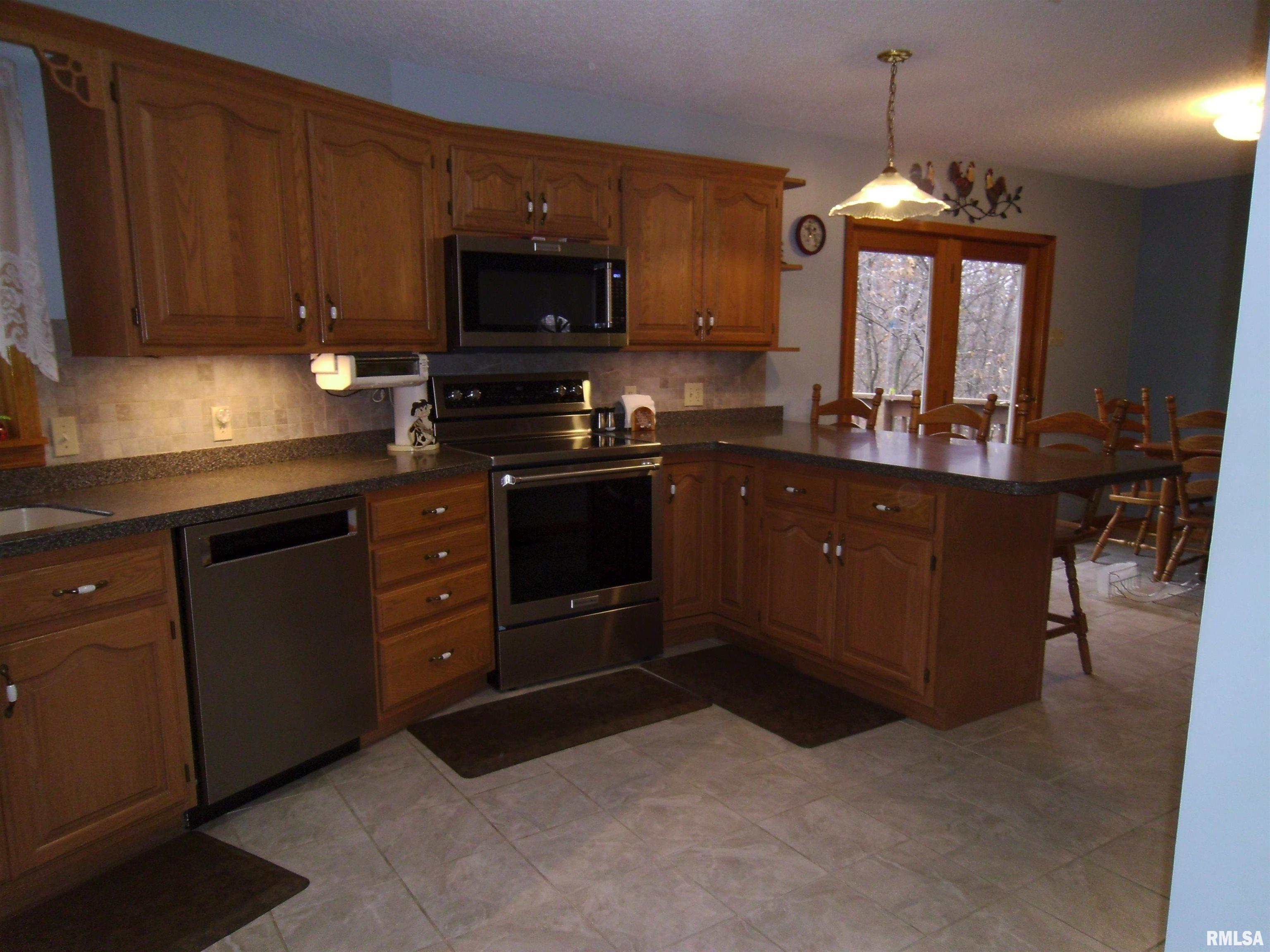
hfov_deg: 67.3
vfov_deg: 53.1
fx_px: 954
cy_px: 476
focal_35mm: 26
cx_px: 635
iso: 100
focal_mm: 4.5
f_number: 3.3
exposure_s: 1/30
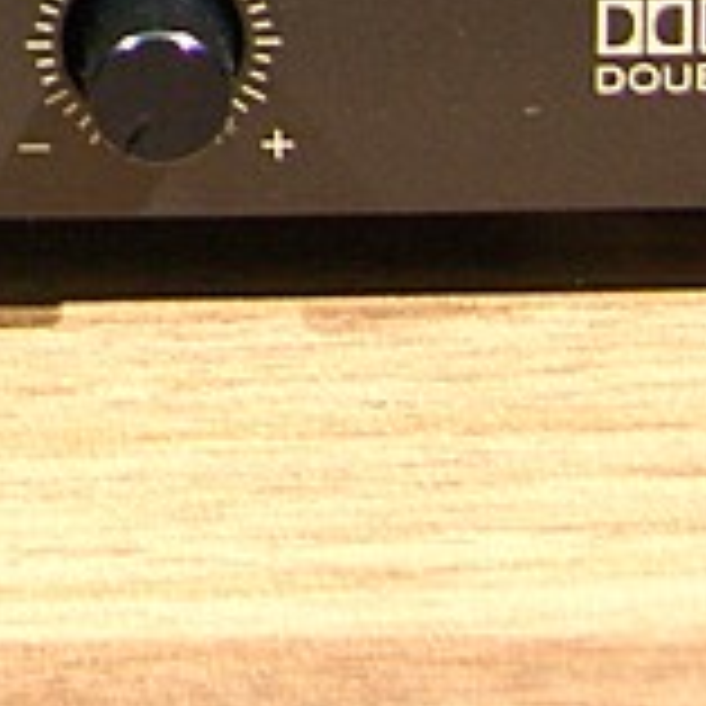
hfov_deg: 7.5
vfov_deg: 7.5
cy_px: -652
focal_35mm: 225
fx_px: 5192
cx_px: -639
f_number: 2.5
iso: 100
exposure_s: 1/40
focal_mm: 10.3
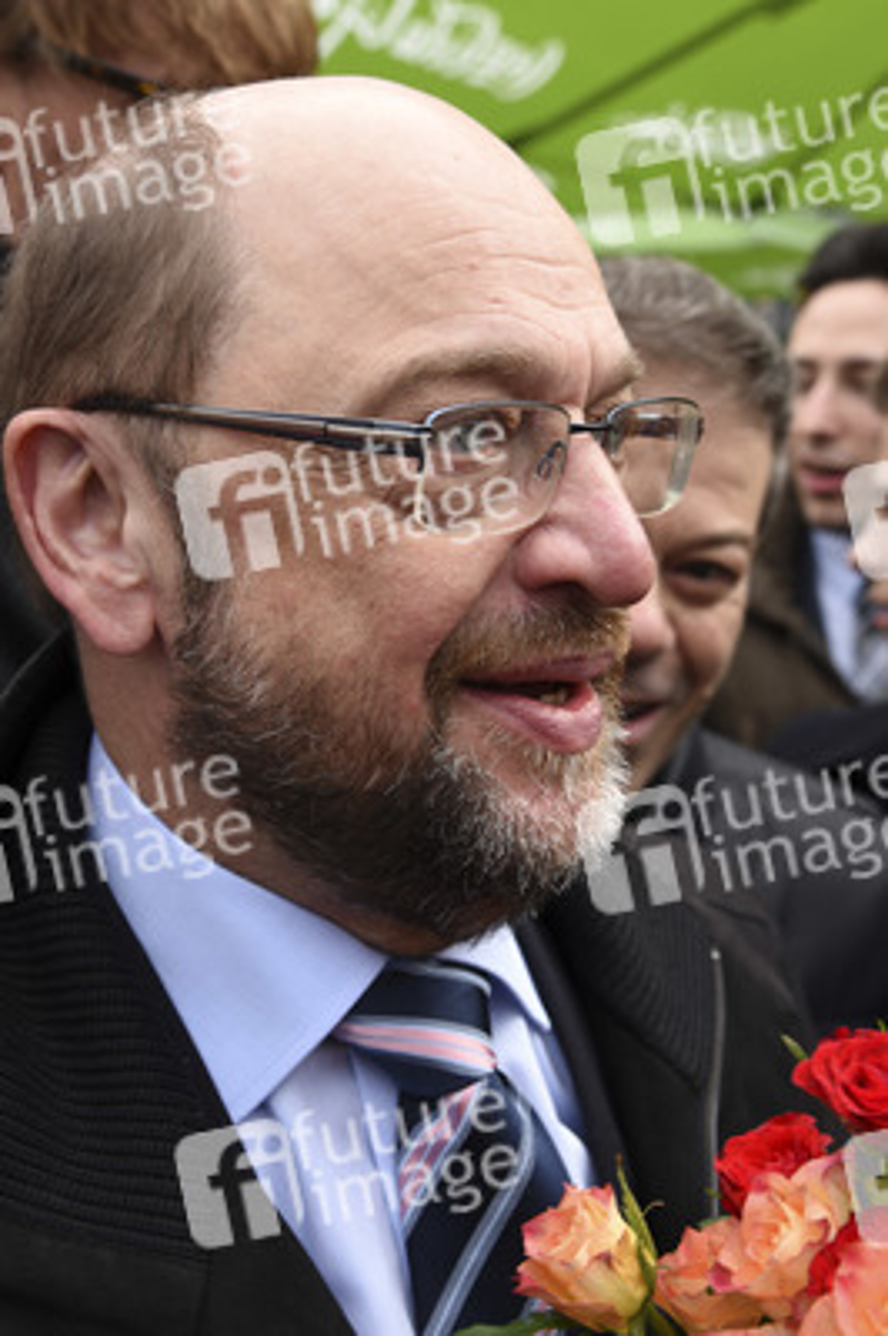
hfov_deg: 29.2
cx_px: 444
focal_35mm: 46
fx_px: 1705
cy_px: 668
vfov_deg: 42.8
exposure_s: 1/125
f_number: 7.1
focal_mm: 46
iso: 200
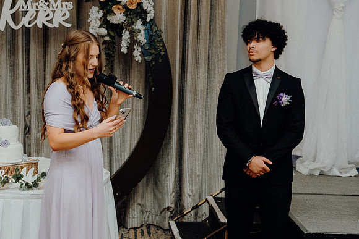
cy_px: 120
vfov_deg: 18.2
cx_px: 180
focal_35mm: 75
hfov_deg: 27.0
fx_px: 748
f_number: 3.5
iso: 2500
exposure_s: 1/200
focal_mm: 50
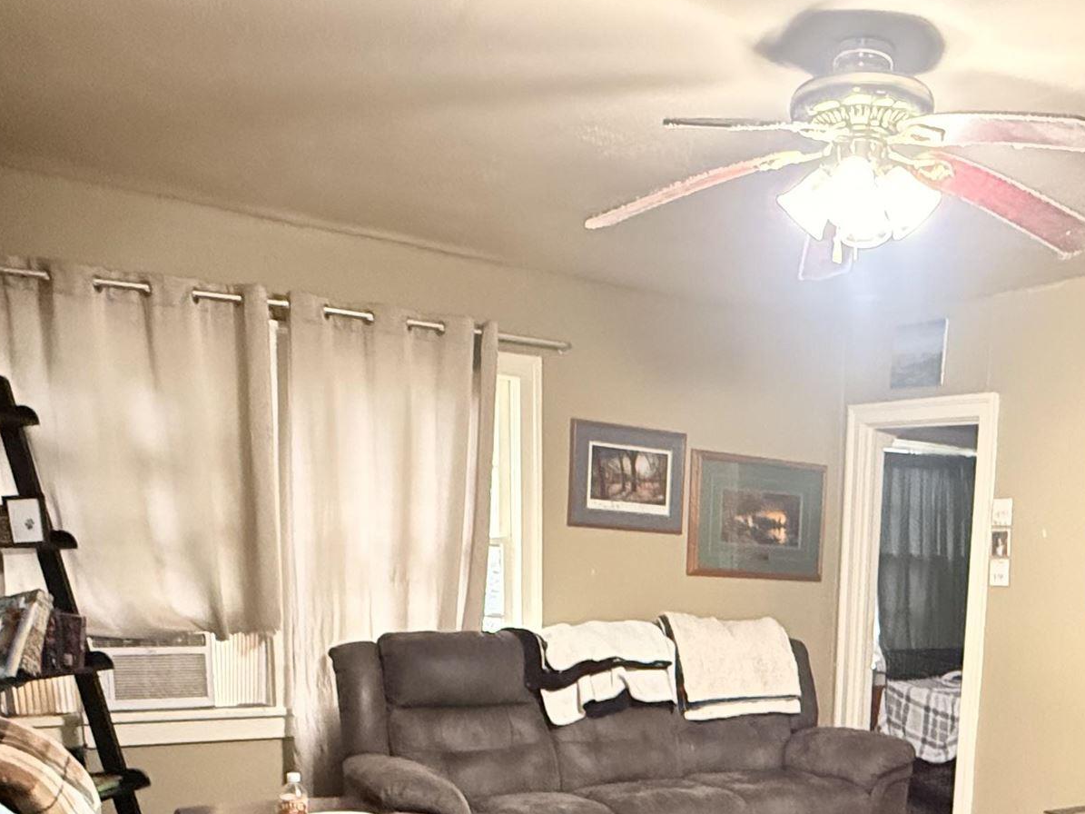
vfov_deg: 37.0
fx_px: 1128
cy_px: 742
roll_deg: -2.4
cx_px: 790
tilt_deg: -8.7
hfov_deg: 49.7
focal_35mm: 36
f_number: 2.2
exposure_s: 1/60
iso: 1250
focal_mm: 2.22
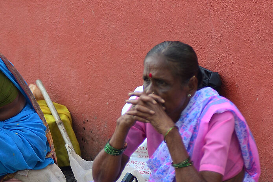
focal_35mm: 166
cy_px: 155
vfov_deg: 8.3
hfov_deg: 12.3
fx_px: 1259
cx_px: 38
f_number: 3.2
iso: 200
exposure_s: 1/250
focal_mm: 48
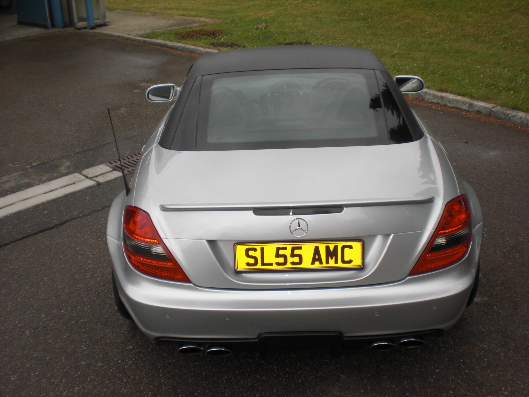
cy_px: 198
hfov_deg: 49.0
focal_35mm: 38
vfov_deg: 37.7
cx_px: 264
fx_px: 581
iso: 64
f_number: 3.1
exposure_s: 1/250
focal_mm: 6.3
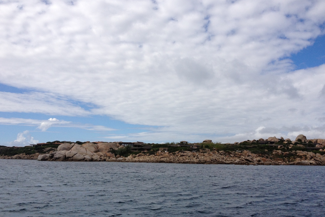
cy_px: 116
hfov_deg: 48.4
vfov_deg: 33.4
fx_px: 361
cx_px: 176
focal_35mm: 40
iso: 64
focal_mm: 4.28
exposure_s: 1/3067
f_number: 2.4
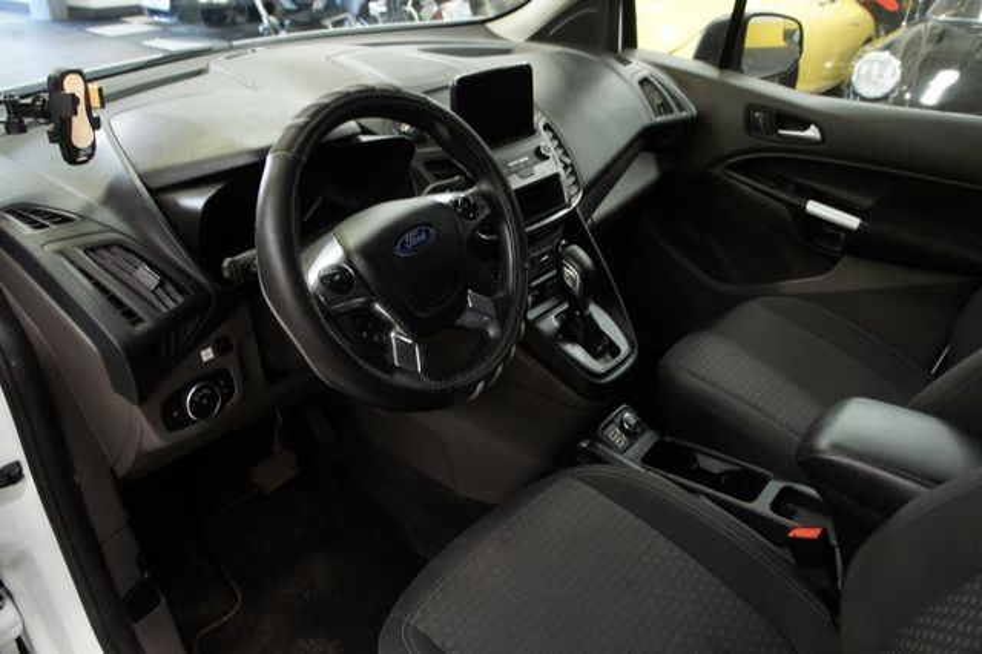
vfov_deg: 47.9
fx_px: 736
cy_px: 327
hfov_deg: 67.4
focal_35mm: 27
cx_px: 491
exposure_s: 1/30
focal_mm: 18
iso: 800
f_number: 3.5
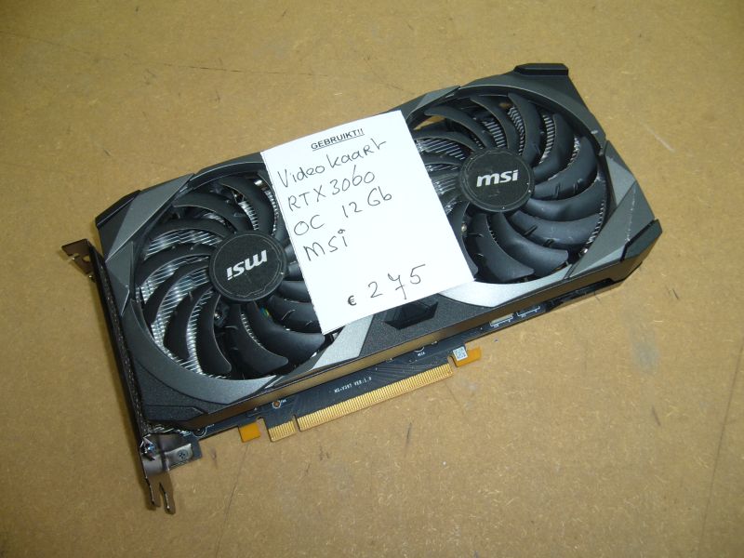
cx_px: 372
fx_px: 752
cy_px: 279
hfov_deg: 52.6
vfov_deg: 40.7
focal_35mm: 35
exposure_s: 1/30
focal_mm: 5.8
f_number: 2.8
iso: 80
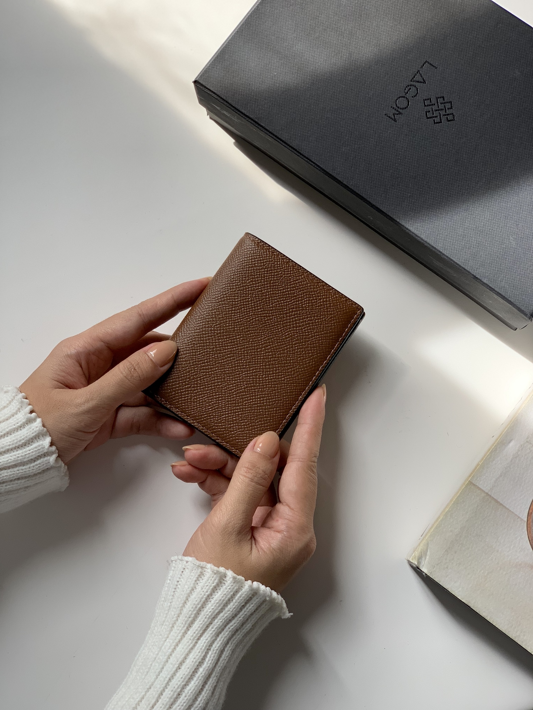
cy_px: 355
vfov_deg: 36.8
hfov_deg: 28.0
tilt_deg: -77.4
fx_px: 1068
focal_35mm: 52
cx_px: 266
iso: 32
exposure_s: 1/122
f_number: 2.4
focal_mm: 6
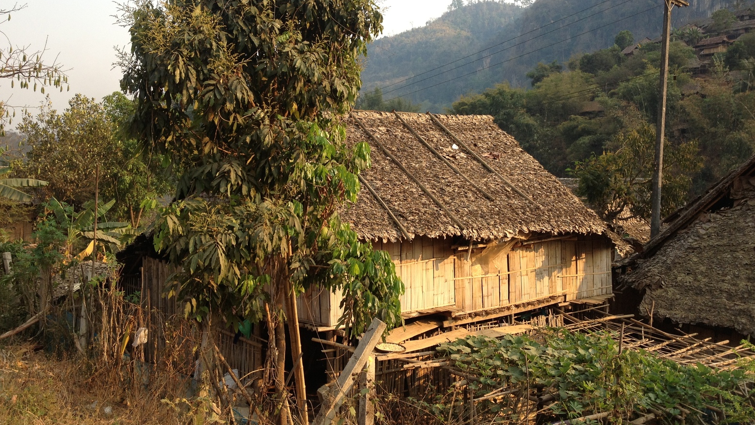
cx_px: 383
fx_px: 781
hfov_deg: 51.6
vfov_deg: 30.3
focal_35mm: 39
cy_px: 167
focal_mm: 4.28
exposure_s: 1/321
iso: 50
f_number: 2.4
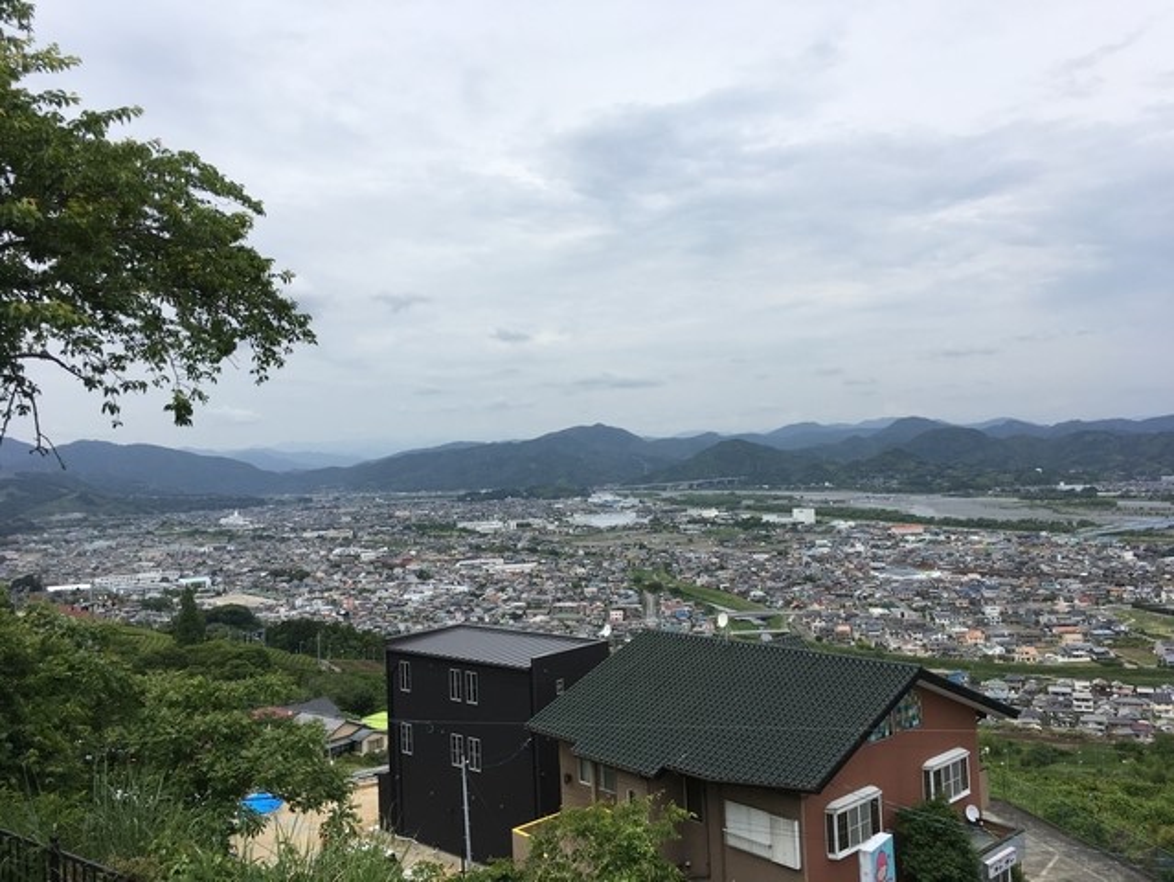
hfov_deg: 61.6
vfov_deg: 48.3
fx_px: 984
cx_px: 587
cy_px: 441
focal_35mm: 29
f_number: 2.2
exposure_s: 1/2404
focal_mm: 4.15
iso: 25
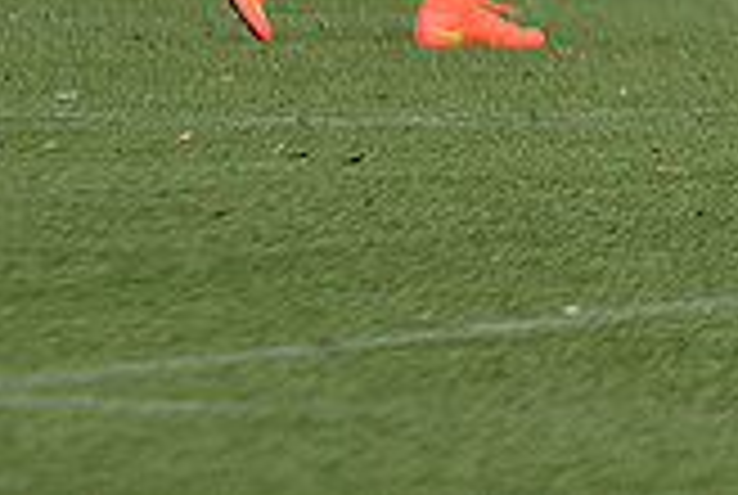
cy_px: -367
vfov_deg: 1.4
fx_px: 19592
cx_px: 1264
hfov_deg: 2.2
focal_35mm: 954
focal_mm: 270
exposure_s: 1/800
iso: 320
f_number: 4
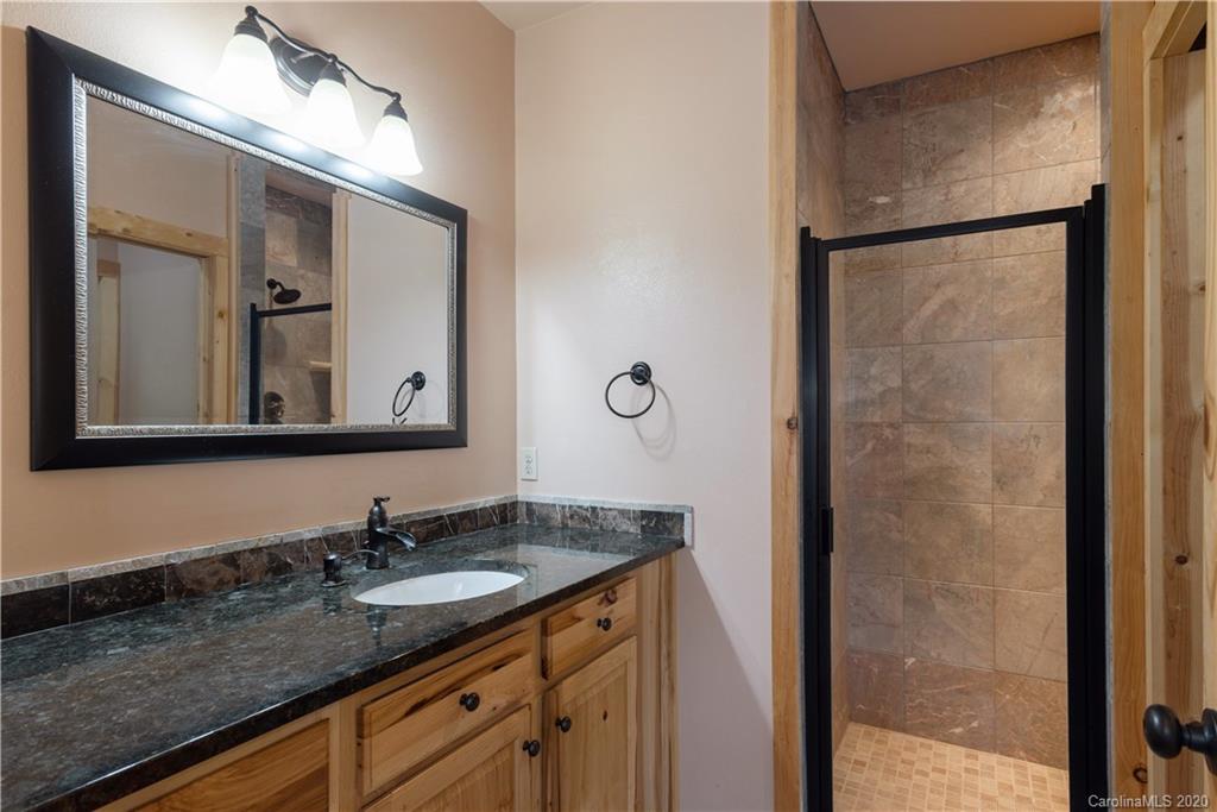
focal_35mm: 17
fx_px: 575
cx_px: 608
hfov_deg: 93.3
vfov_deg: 70.5
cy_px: 406
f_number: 9
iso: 320
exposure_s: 1/20
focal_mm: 17
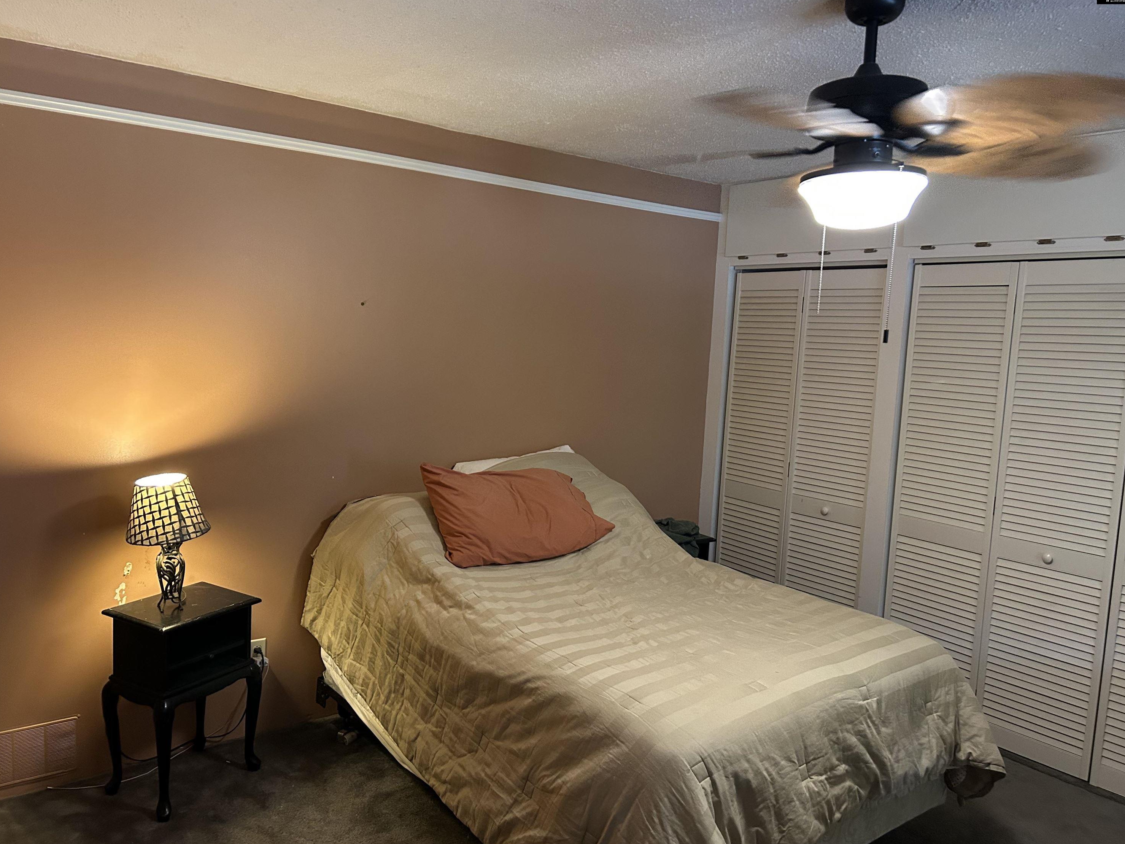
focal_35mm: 27
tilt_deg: -6.6
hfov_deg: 65.3
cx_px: 549
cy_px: 423
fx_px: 878
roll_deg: -2.2
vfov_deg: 51.4
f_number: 1.5
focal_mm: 5.7
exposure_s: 1/60
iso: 400
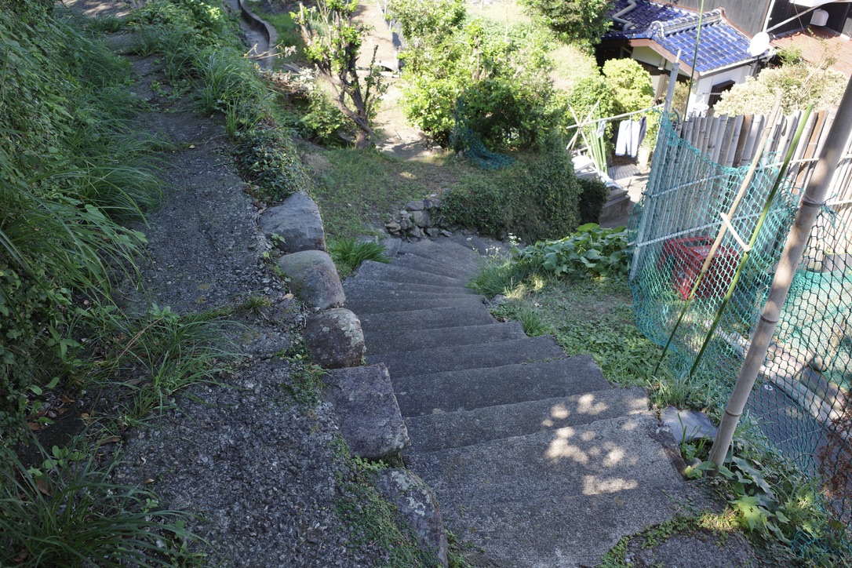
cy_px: 284
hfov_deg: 65.5
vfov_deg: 46.4
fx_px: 663
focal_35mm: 28
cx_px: 426
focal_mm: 18.3
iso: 200
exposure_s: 1/250
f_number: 4
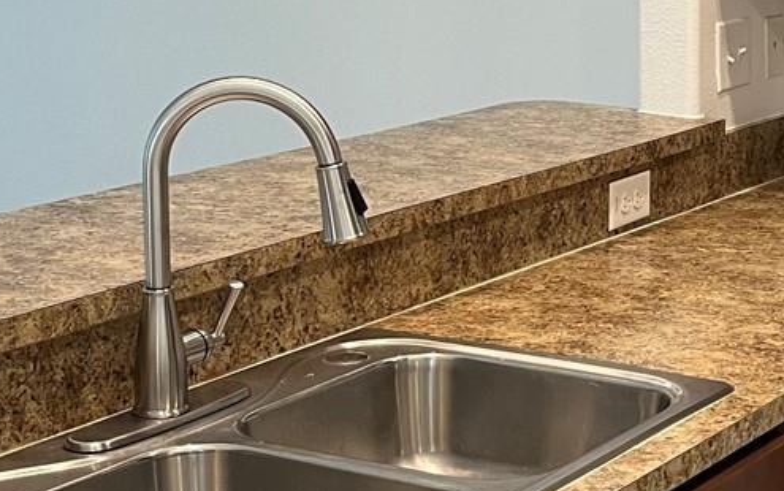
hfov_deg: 22.4
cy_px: 158
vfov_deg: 14.7
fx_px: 1903
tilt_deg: -10.2
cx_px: 786
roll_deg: -0.1
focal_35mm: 89
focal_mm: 5.1
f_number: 1.6
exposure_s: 1/60
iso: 125
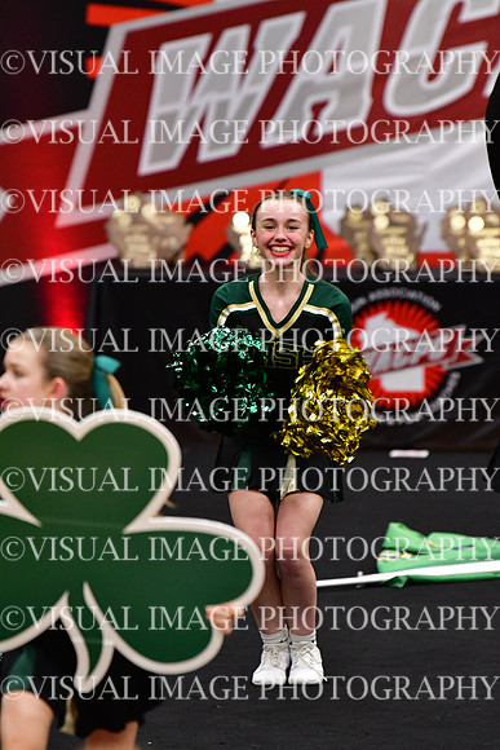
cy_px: 375
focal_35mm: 300
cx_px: 250
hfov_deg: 4.6
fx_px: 6246
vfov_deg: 6.9
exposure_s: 1/500
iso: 4000
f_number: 3.5
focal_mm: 200
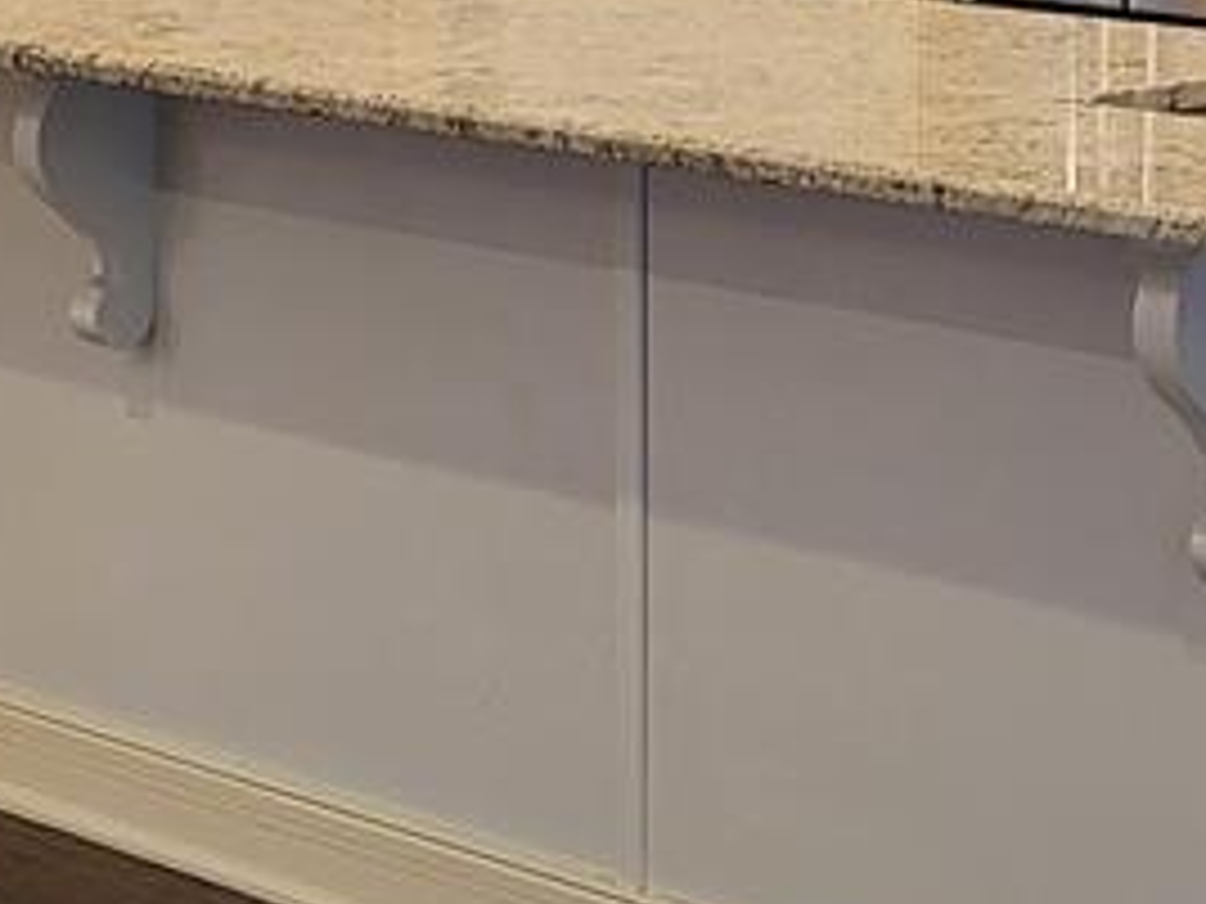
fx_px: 4320
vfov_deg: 11.5
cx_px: 1516
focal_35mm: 124
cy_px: -409
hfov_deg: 15.2
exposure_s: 1/40
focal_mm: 5.4
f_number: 1.8
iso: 200
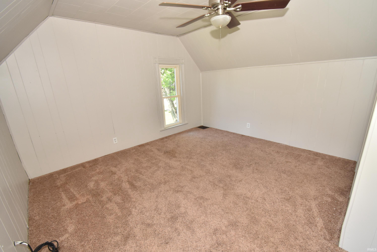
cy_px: 126
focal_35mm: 15
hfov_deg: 100.3
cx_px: 188
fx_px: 157
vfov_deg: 77.4
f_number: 5.6
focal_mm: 10
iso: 400
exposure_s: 1/60
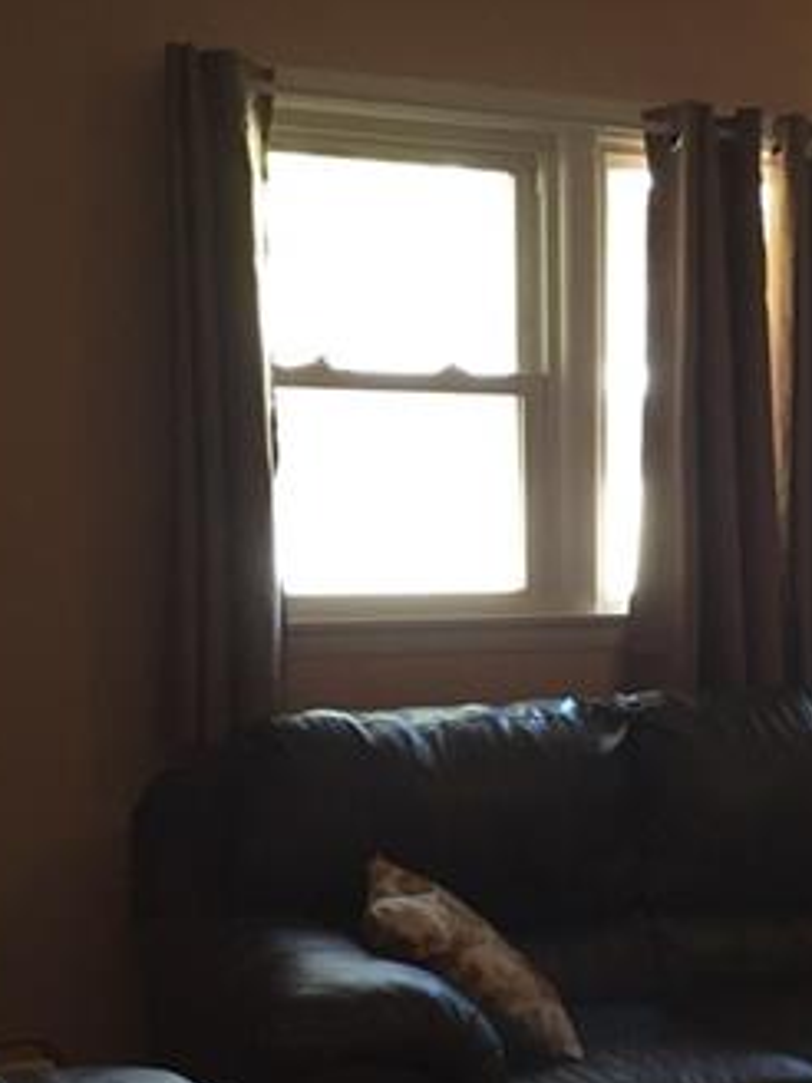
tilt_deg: -8.0
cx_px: 799
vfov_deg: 28.2
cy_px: 786
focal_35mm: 68
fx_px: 2127
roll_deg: -1.3
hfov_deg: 20.9
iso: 125
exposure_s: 1/30
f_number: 2.2
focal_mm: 4.15
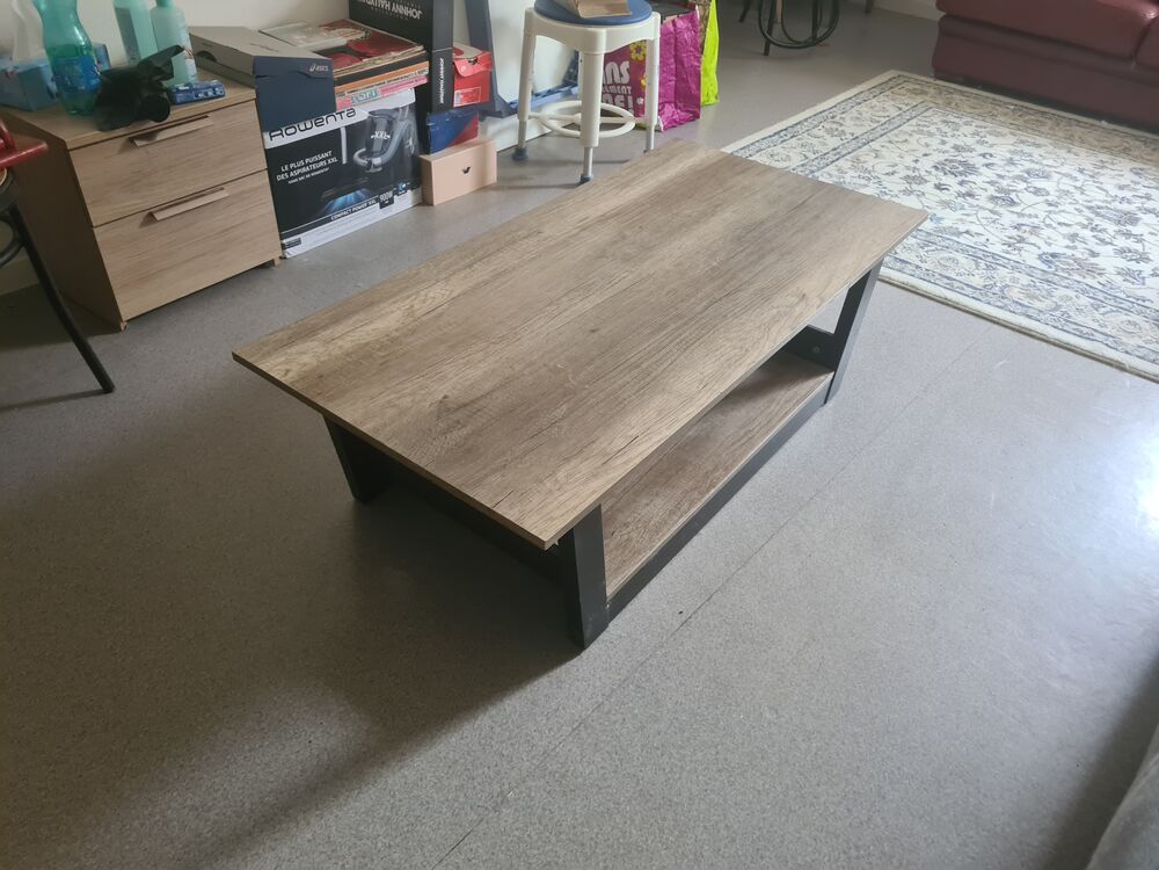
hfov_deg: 67.3
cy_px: 435
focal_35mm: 26
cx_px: 580
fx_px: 871
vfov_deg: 53.1
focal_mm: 5.4
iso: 400
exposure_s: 1/50
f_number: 1.8
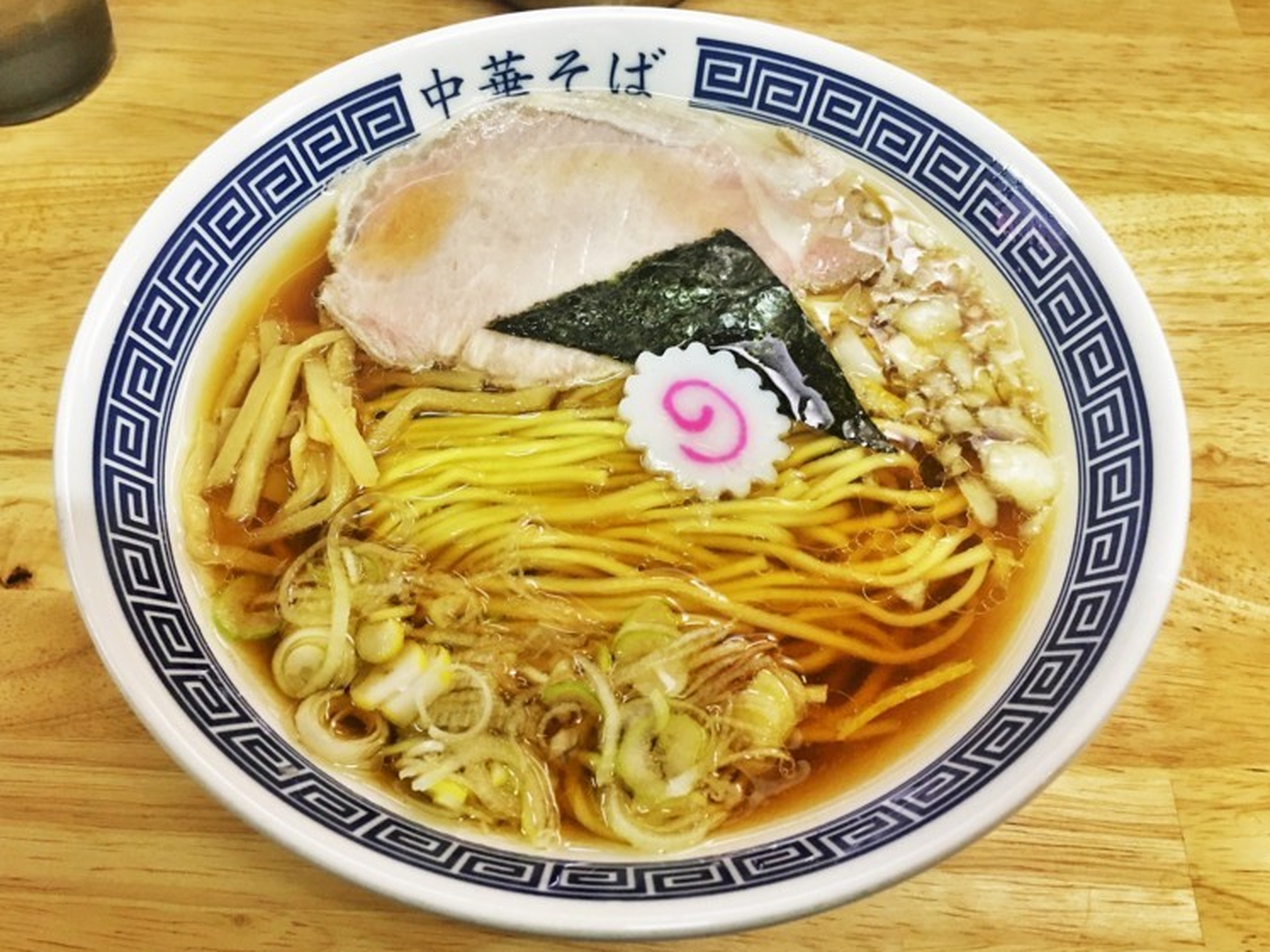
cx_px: 598
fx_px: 1137
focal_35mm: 31
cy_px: 506
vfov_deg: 45.4
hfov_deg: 58.3
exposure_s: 1/10
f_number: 2.2
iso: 80
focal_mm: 4.15
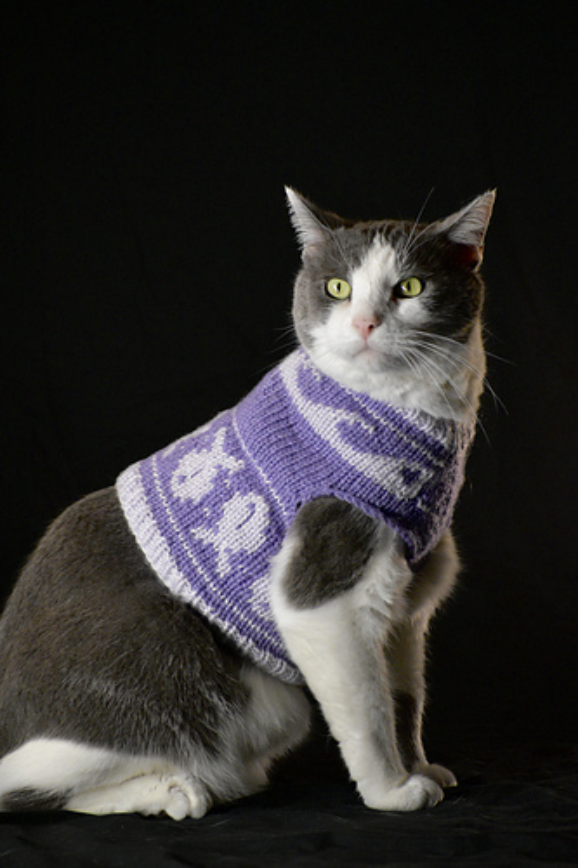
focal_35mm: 330
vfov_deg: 6.2
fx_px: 7952
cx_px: 289
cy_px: 434
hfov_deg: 4.2
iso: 3200
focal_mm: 220
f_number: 5.6
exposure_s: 1/250
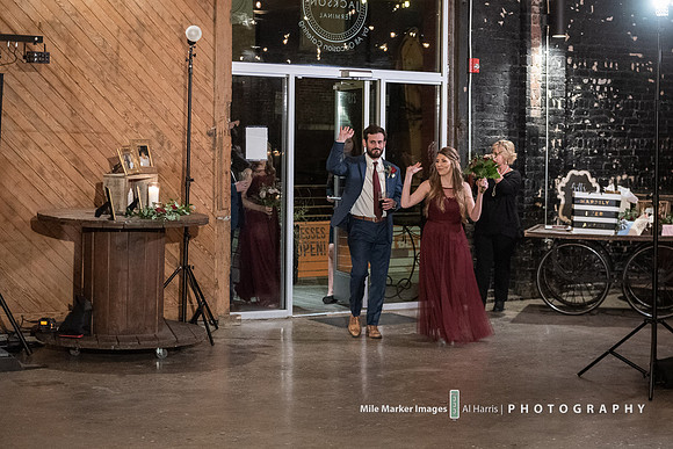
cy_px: 224
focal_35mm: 76
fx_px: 1422
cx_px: 427
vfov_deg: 17.9
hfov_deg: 26.5
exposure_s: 1/160
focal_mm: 60
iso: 6400
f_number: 2.8
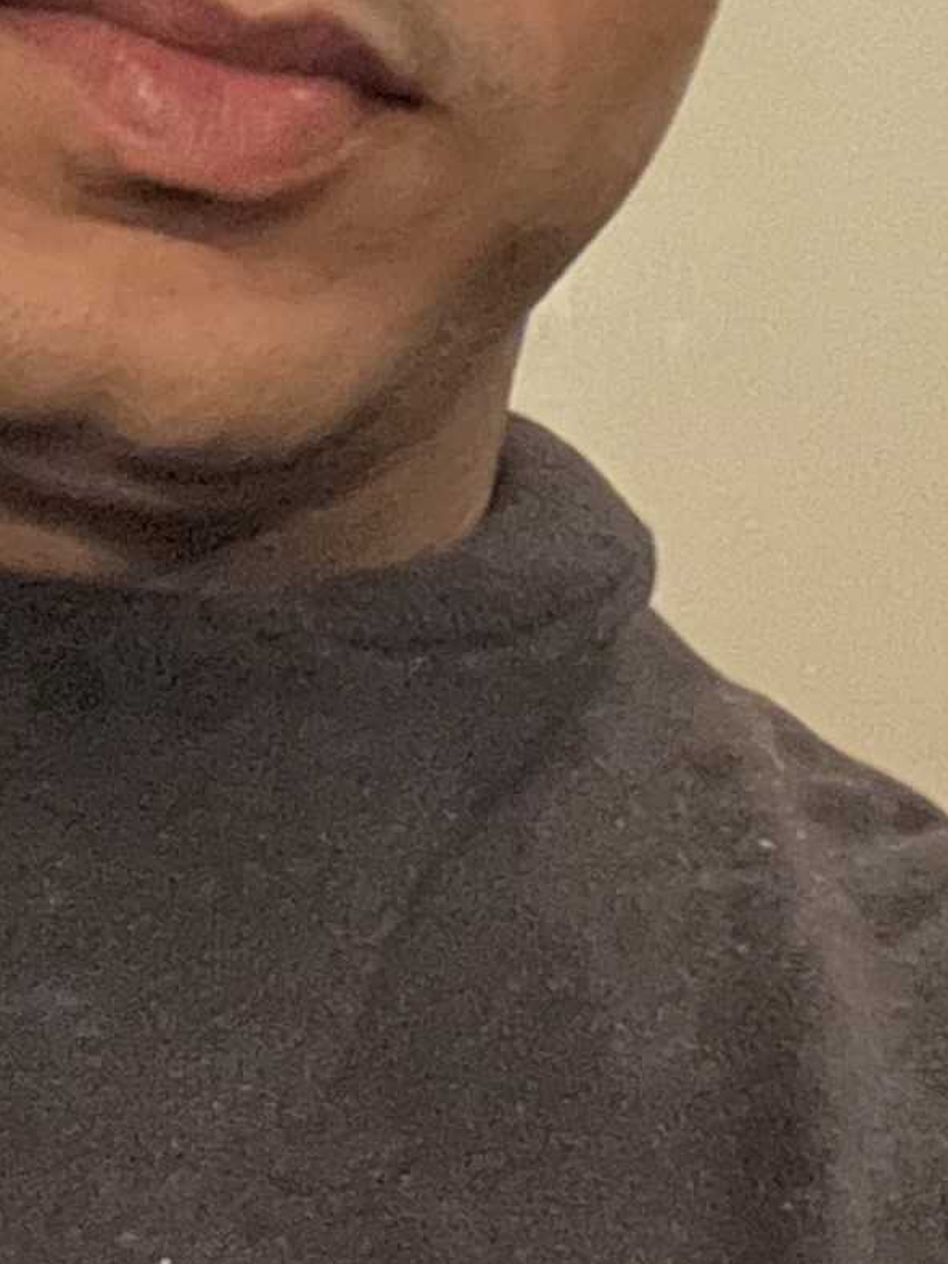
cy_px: -301
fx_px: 4308
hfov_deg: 12.5
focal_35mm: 118
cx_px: 240
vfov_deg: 16.0
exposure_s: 1/14
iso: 1250
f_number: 2.2
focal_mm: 2.71
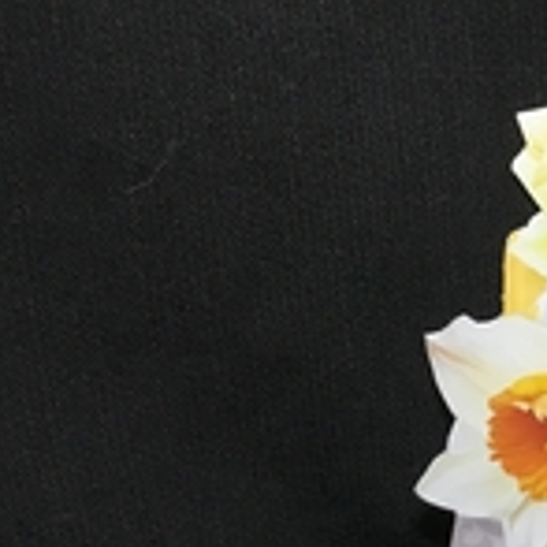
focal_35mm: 84
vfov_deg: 20.1
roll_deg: -0.6
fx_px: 1502
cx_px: 767
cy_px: 523
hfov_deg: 18.7
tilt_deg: -36.7
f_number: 2.4
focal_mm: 3.3
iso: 50
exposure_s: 1/33
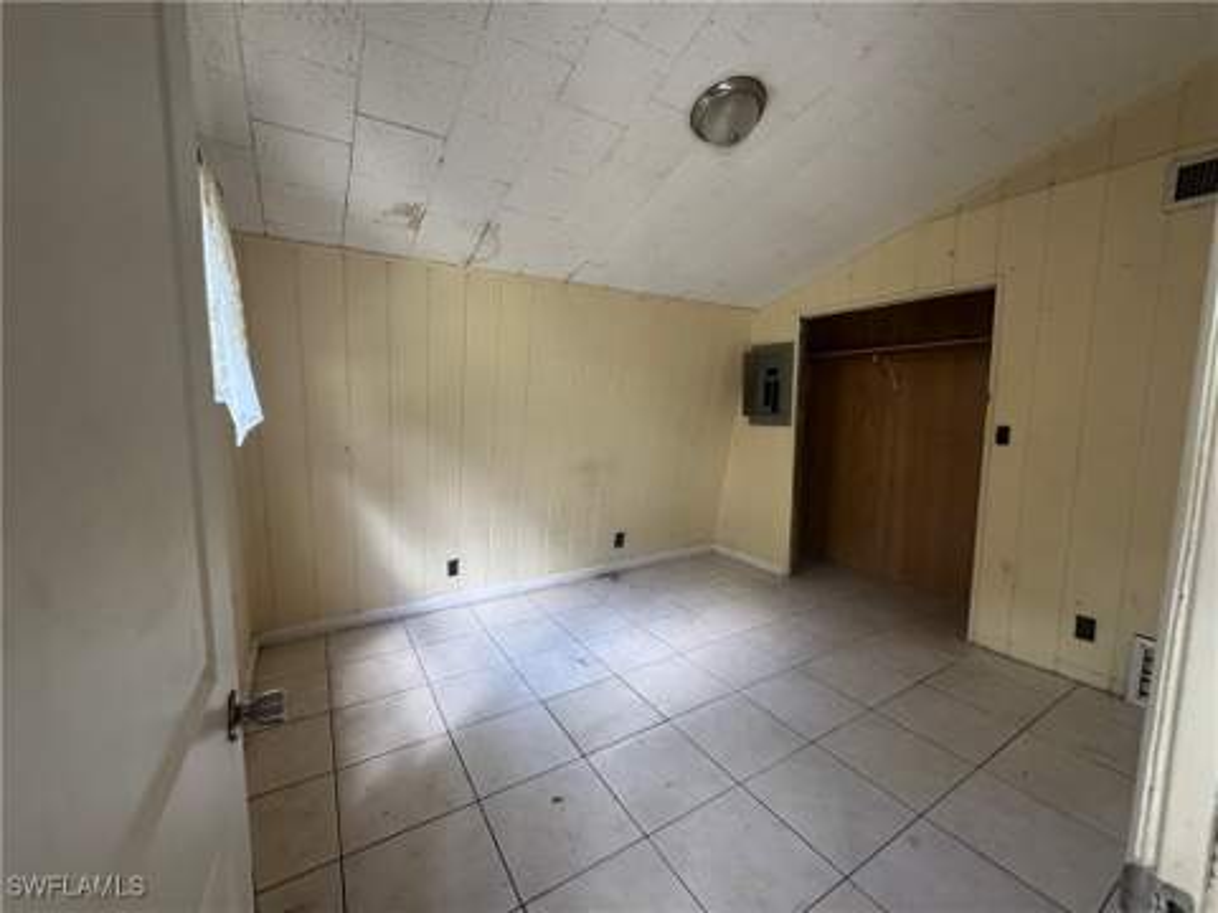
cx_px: 609
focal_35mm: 14
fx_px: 493
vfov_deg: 85.7
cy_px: 456
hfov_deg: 102.1
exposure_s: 1/99
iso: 320
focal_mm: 2.22
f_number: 2.2
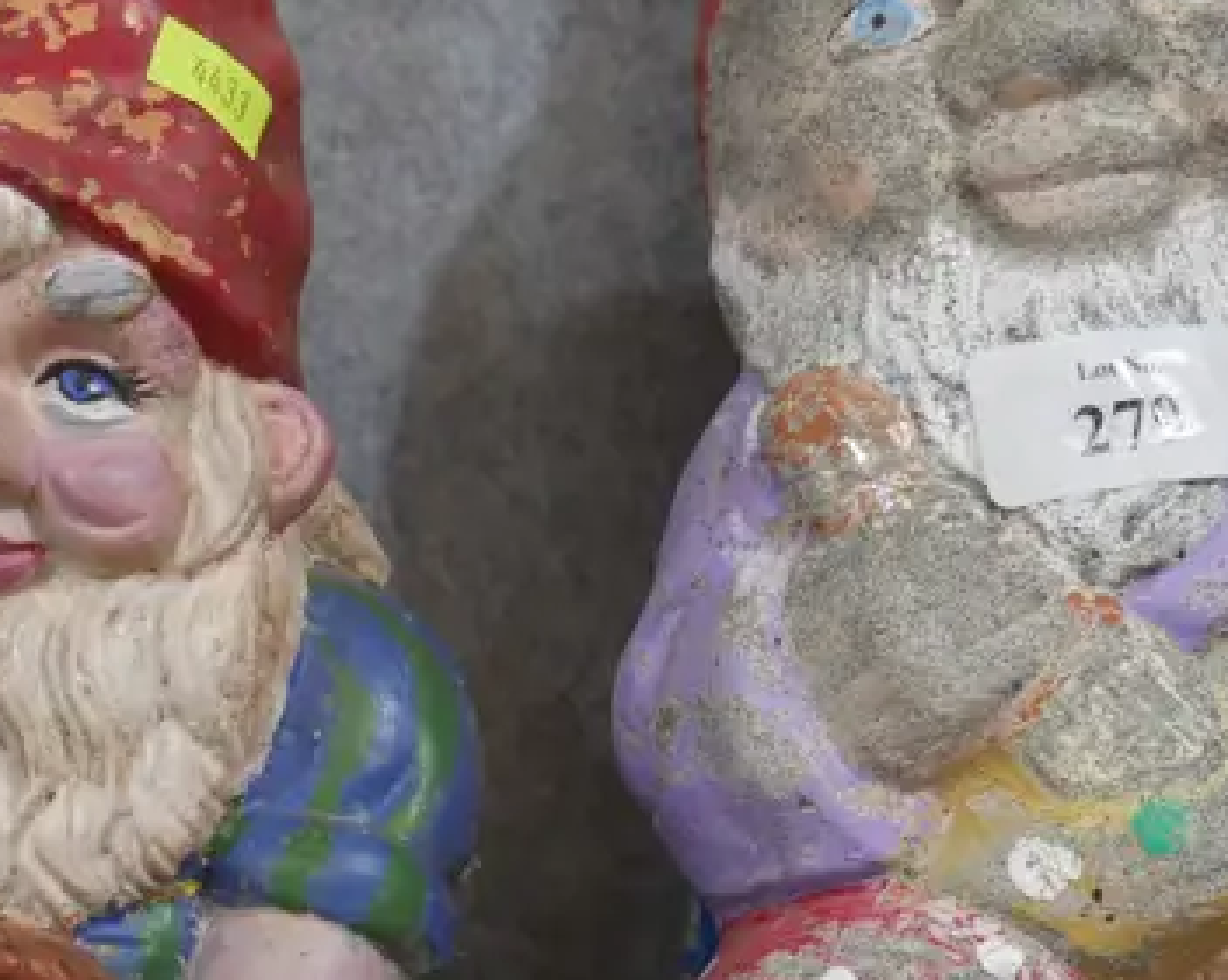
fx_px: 3305
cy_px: 626
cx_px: 7
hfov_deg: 20.4
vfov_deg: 16.8
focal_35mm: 91
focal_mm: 16
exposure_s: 1/60
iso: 800
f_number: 3.6
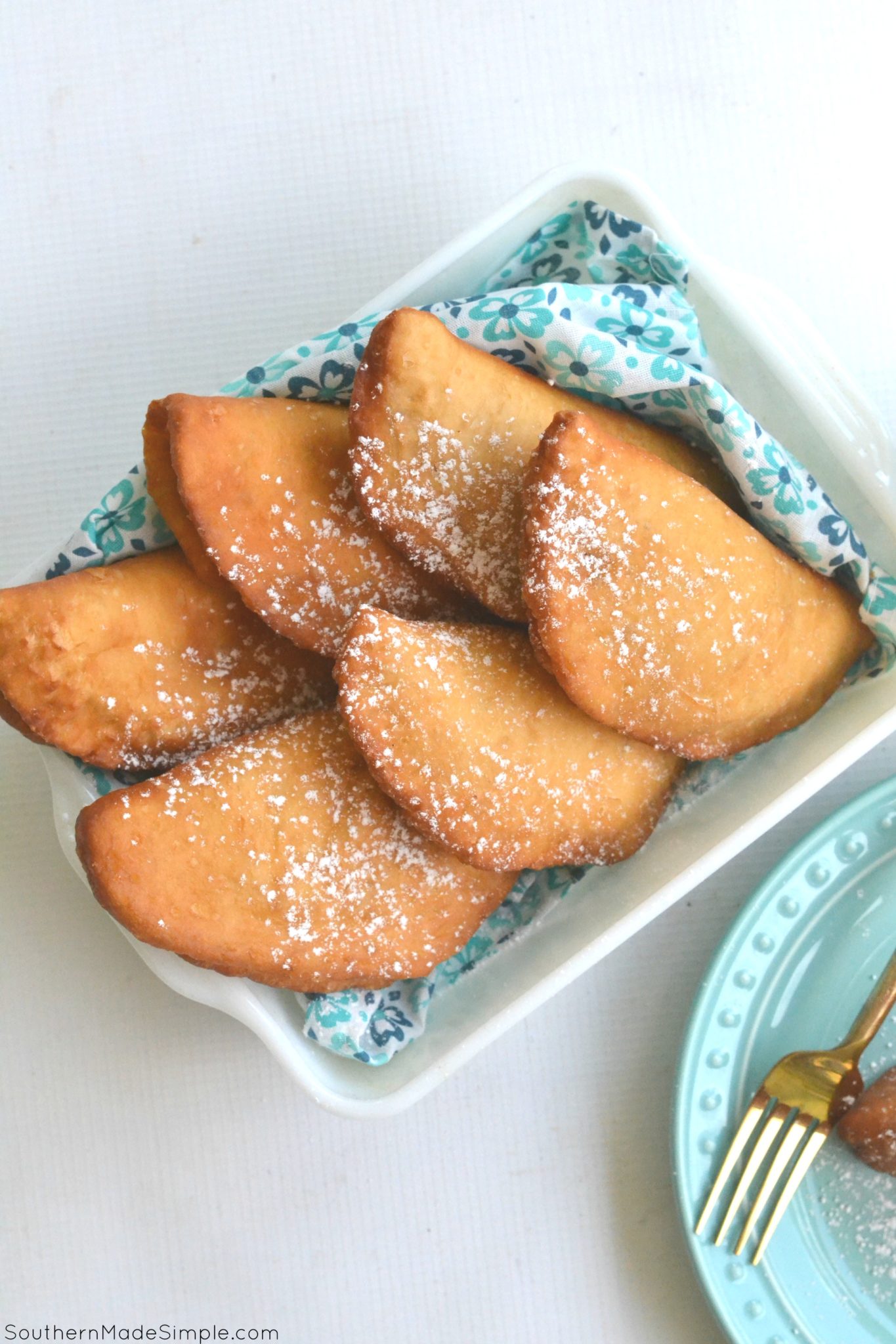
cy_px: 672
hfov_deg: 18.2
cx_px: 448
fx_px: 2800
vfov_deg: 27.0
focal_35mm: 75
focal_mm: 50
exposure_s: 1/4000
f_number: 6.3
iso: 3200
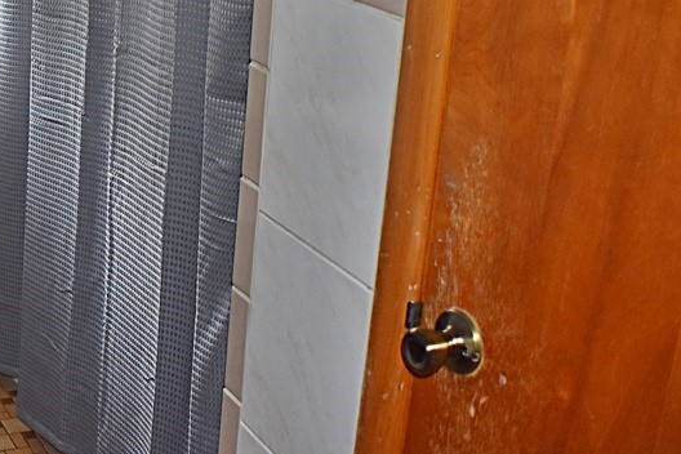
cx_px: 22
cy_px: 47
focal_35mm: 64
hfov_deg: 29.6
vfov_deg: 20.8
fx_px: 1211
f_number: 3.8
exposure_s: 1/200
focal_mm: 22
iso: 800
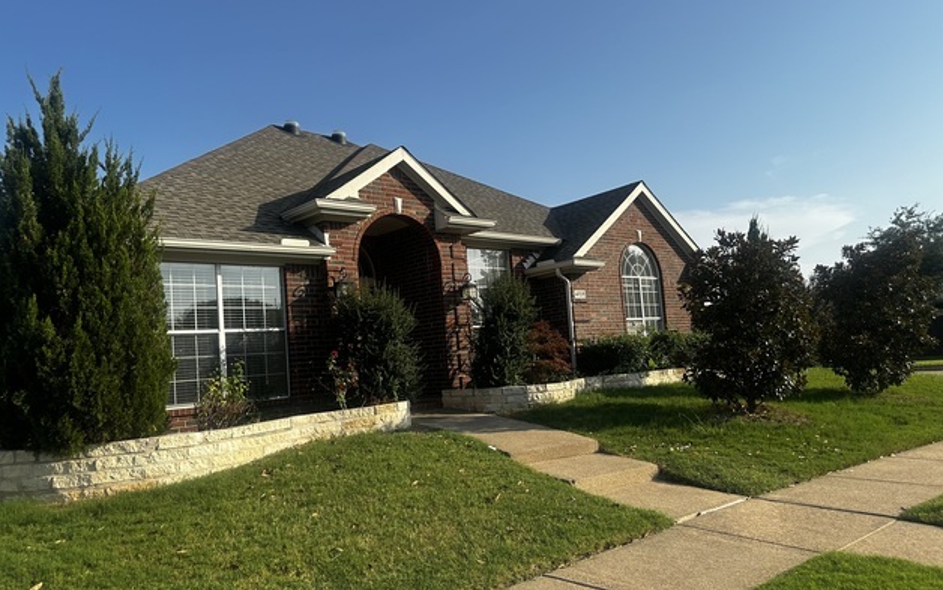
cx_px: 465
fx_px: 694
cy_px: 317
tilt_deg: +4.5
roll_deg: +4.8
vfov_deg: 46.0
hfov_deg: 68.4
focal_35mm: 27
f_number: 1.78
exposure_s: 1/3472
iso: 80
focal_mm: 6.86
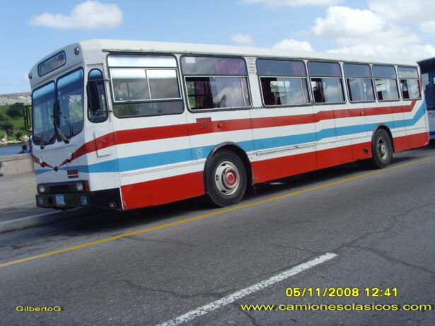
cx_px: 218
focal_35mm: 39
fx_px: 490
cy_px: 163
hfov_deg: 47.9
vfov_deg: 36.8
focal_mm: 6.6
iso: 80
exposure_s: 1/250
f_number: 6.3
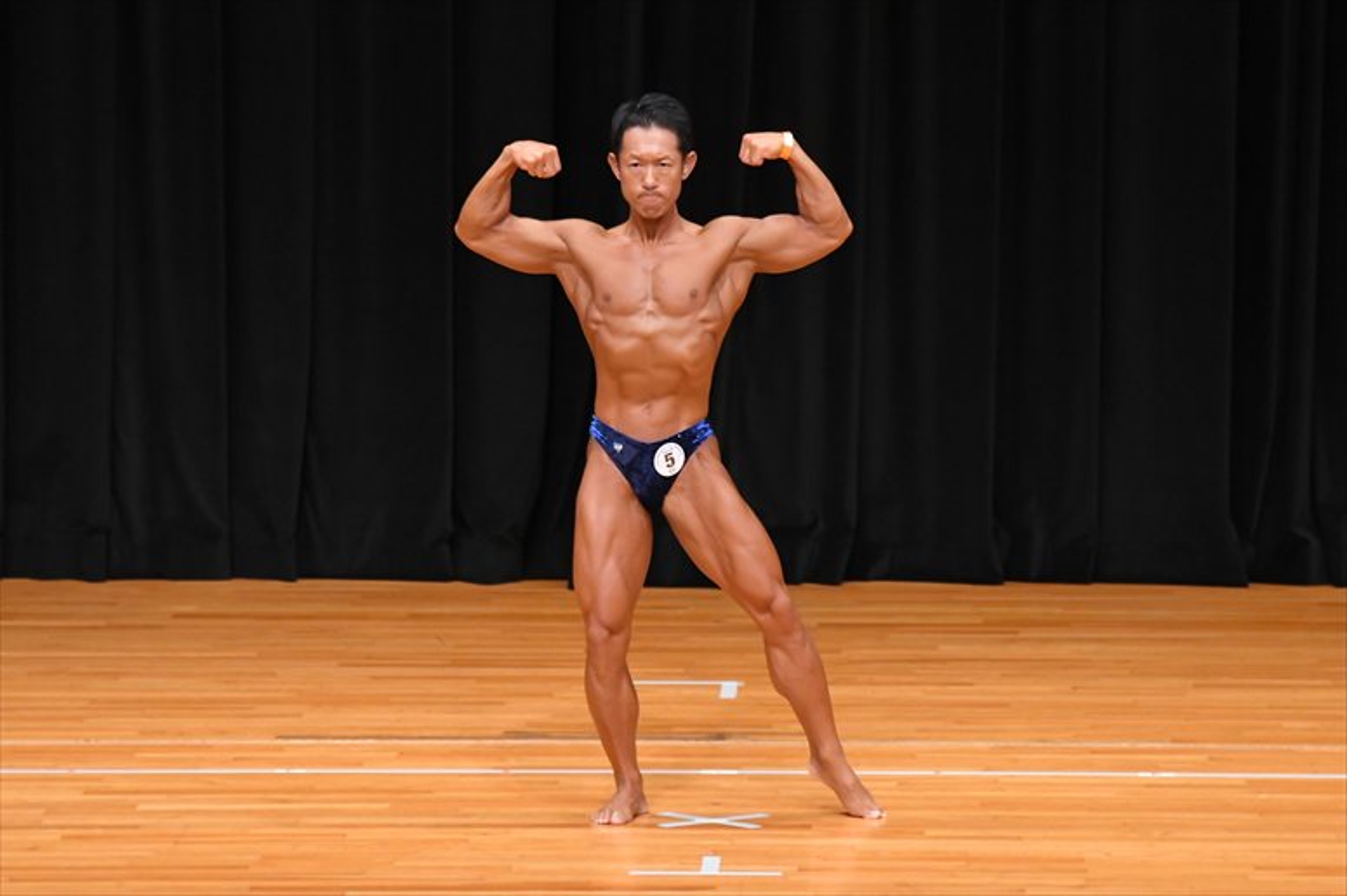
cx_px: 674
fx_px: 10098
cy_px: 448
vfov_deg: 5.1
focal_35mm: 270
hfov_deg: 7.6
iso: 4000
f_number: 5.6
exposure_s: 1/400
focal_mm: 180
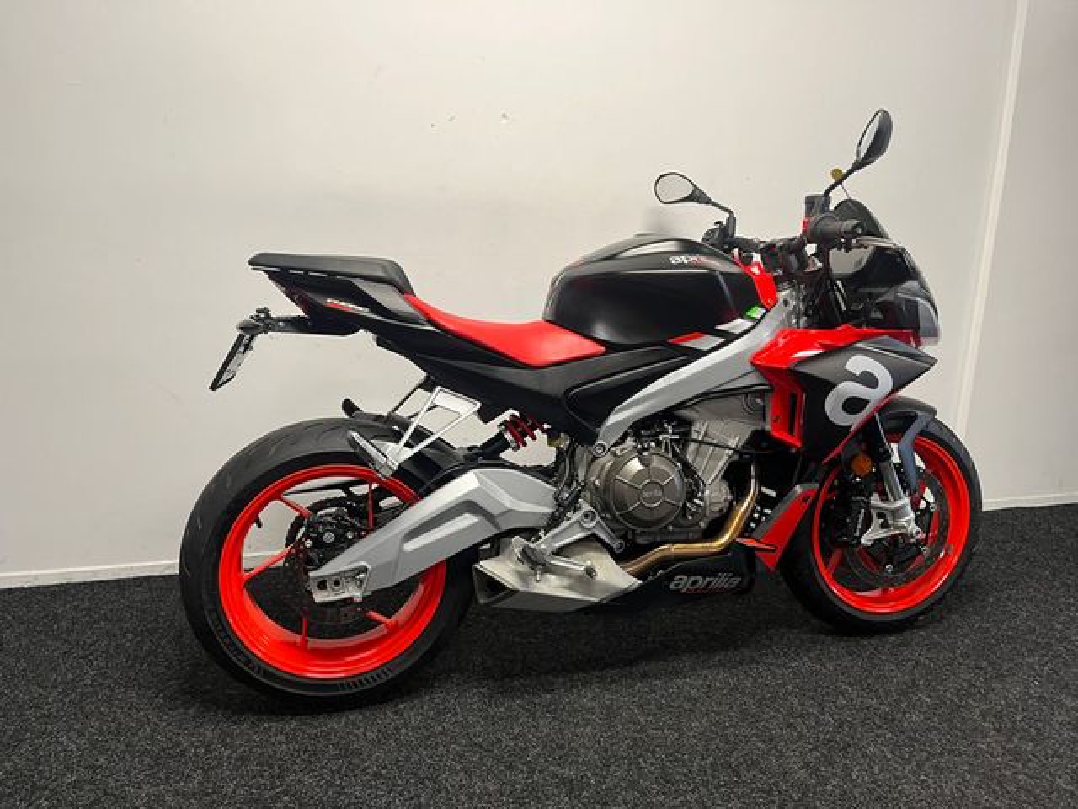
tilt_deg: -13.8
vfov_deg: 53.1
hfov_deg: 67.3
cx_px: 539
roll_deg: -0.9
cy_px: 404
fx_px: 810
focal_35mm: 26
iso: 80
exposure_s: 1/50
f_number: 1.6
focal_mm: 5.1
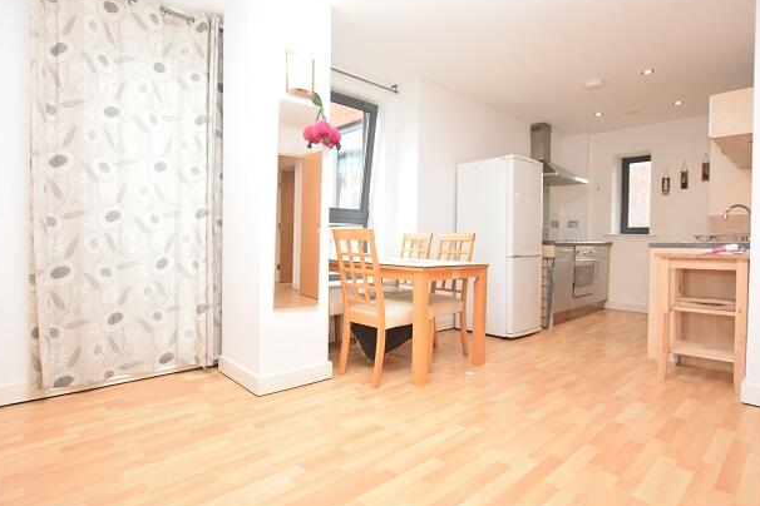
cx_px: 365
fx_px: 401
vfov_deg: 64.6
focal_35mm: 19
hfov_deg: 86.9
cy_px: 249
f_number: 5.6
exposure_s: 1/100
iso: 800
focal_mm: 12
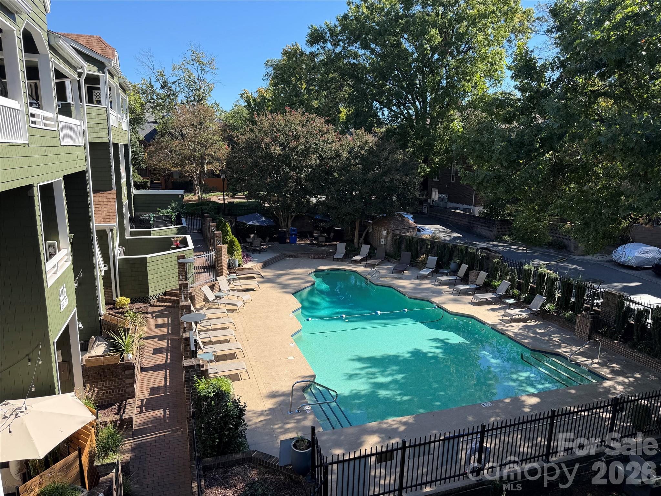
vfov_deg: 56.8
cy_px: 248
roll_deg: -0.7
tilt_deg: -13.6
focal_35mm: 24
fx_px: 458
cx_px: 330
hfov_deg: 71.6
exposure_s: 1/1770
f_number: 1.78
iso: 80
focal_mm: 6.76
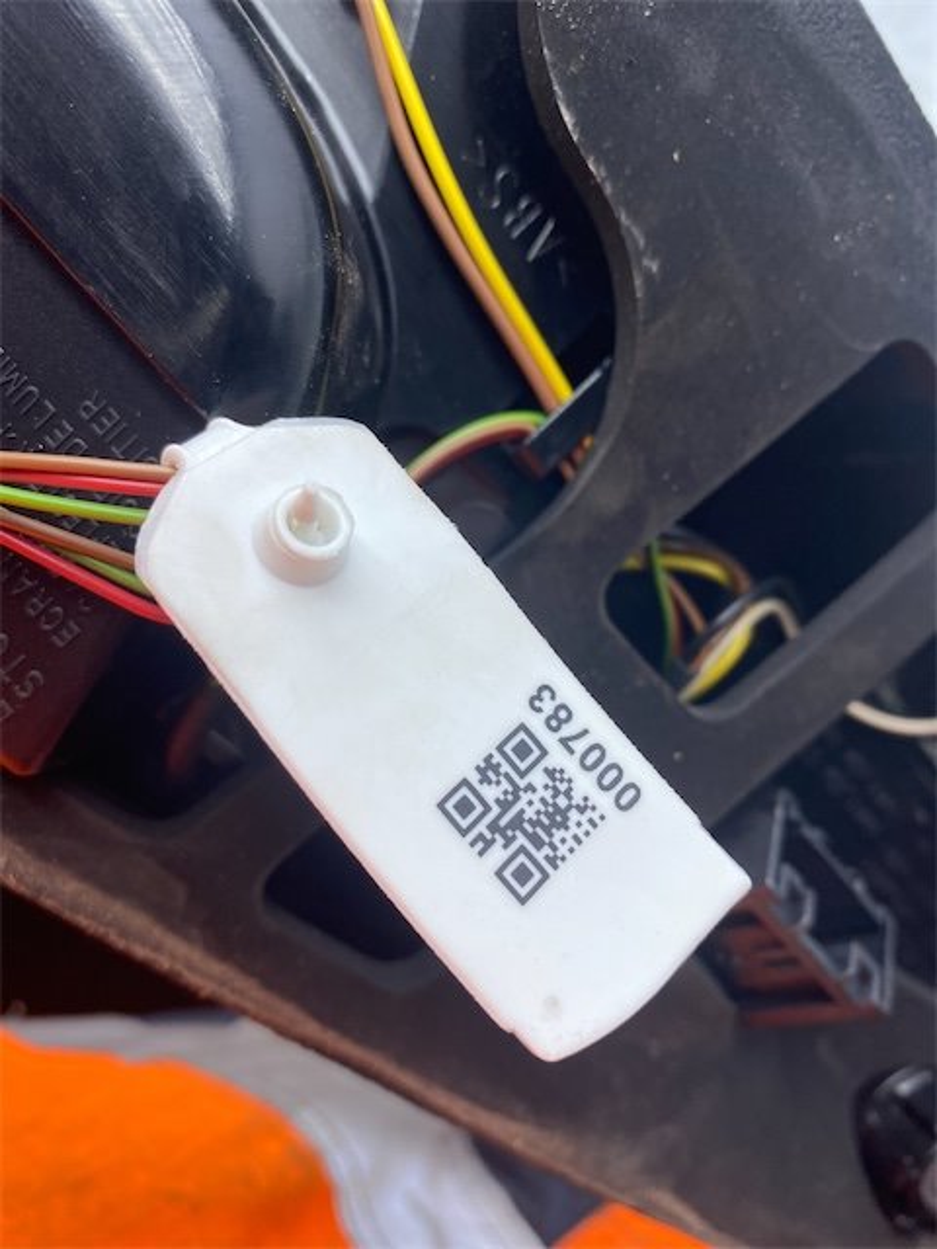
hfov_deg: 53.1
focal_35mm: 26
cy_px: 624
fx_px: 938
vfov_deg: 67.3
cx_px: 468
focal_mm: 4.25
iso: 32
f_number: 1.8
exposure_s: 1/432
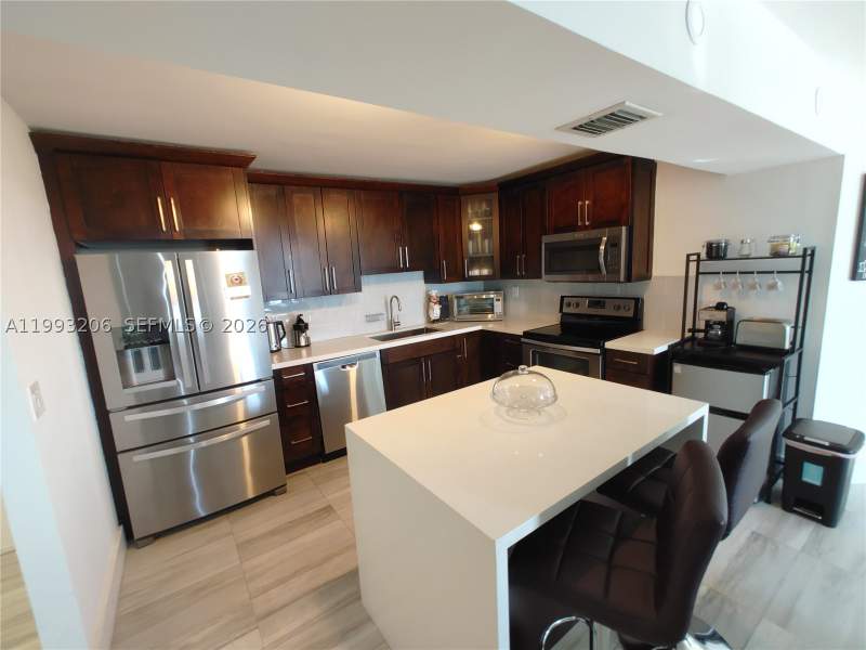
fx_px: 375
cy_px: 325
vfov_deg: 81.7
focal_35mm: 15
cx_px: 433
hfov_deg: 98.2
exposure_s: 1/30
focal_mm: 1.78
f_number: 1.9
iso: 150
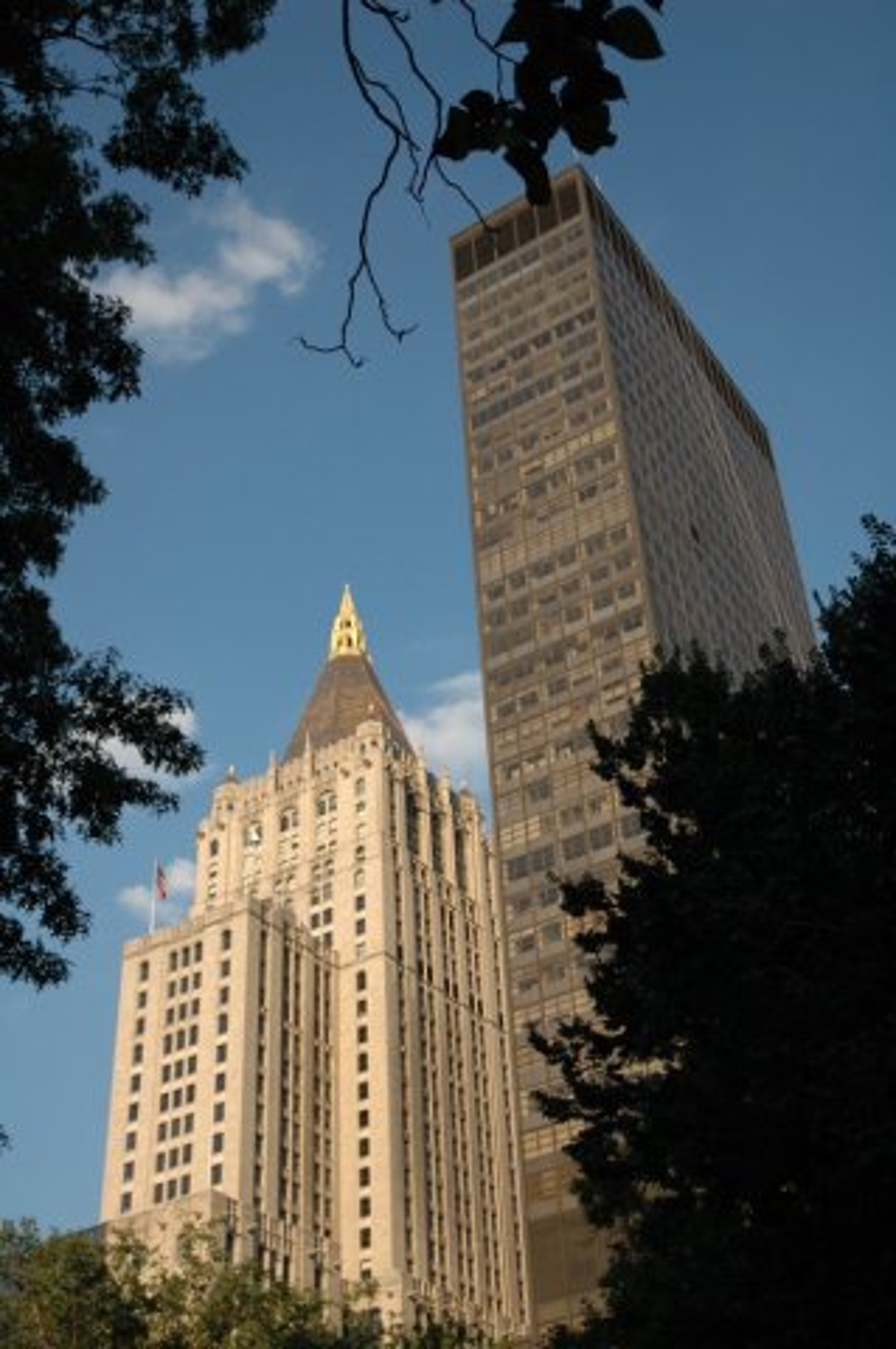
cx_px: 448
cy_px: 674
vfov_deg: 45.0
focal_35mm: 44
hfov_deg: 30.8
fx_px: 1627
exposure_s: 1/1250
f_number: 4
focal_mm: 29
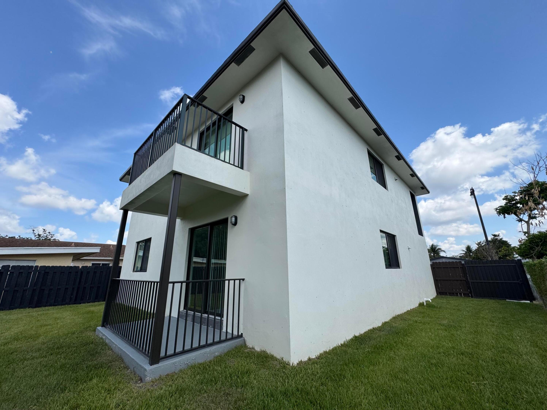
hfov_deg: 102.1
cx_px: 274
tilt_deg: +17.3
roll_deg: +1.3
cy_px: 205
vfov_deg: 85.7
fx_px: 221
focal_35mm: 14
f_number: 2.2
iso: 50
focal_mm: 2.22
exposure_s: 1/1420
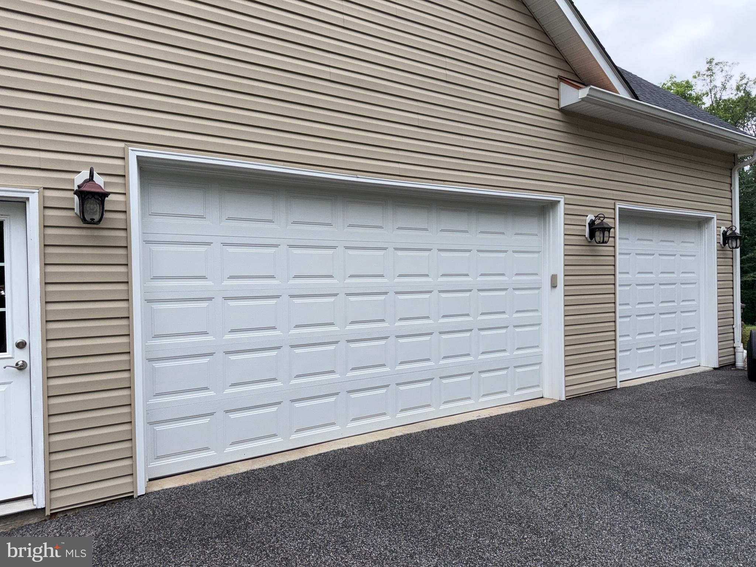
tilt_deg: -0.4
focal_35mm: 24
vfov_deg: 56.8
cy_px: 284
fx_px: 524
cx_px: 378
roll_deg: +2.2
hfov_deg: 71.6
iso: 80
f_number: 1.78
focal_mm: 6.76
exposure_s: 1/1018
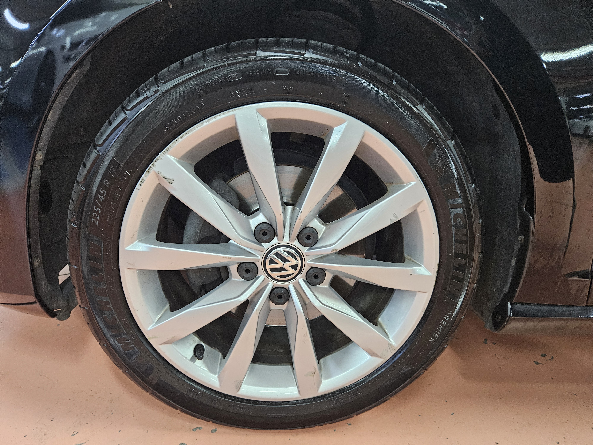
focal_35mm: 23
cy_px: 222
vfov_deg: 58.9
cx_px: 296
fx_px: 394
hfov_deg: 73.9
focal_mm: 5.4
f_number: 1.8
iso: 500
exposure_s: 1/120
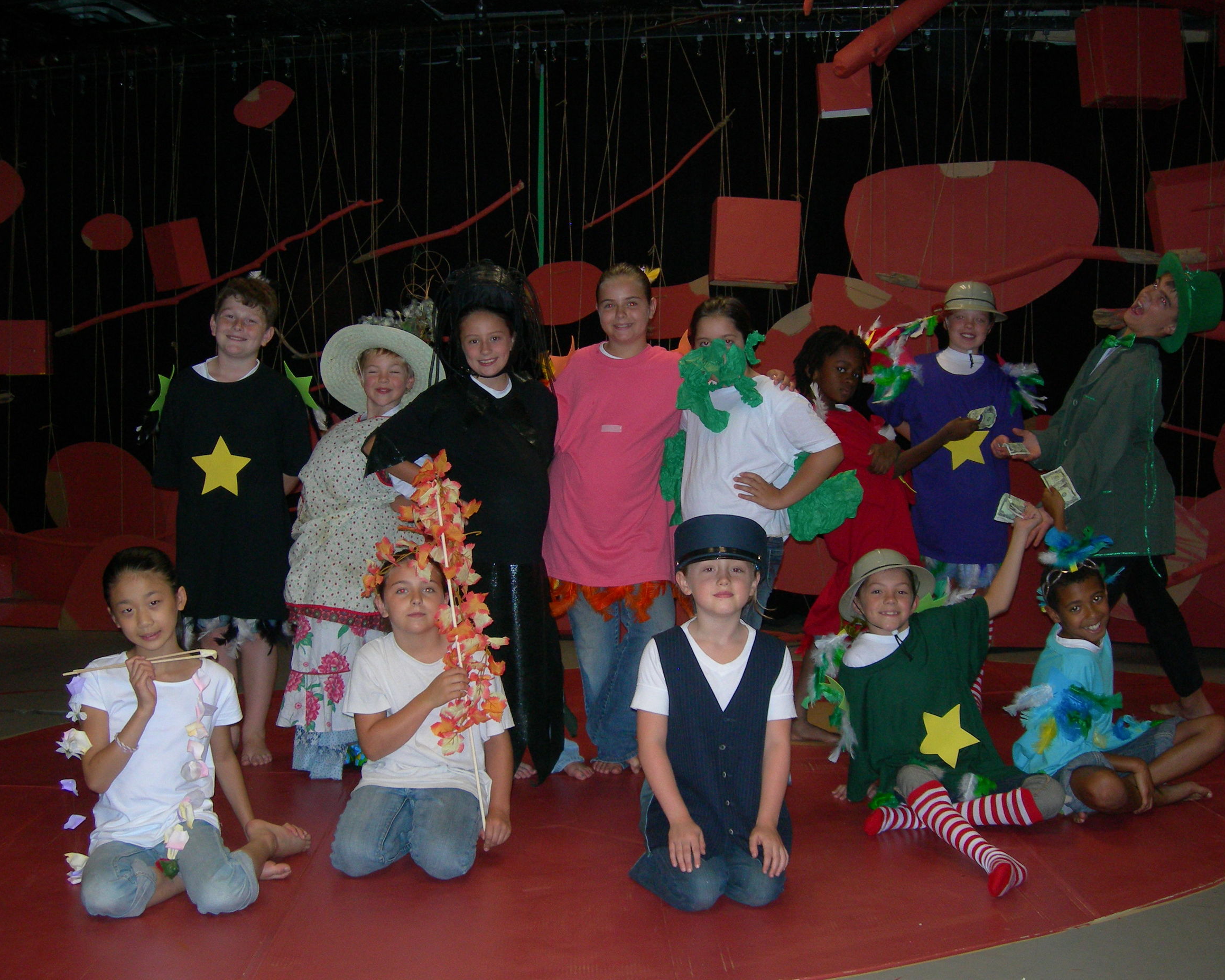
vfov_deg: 37.3
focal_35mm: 40
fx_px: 1450
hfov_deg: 45.8
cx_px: 641
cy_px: 491
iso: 200
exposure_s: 1/60.1
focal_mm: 7.8
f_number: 2.8
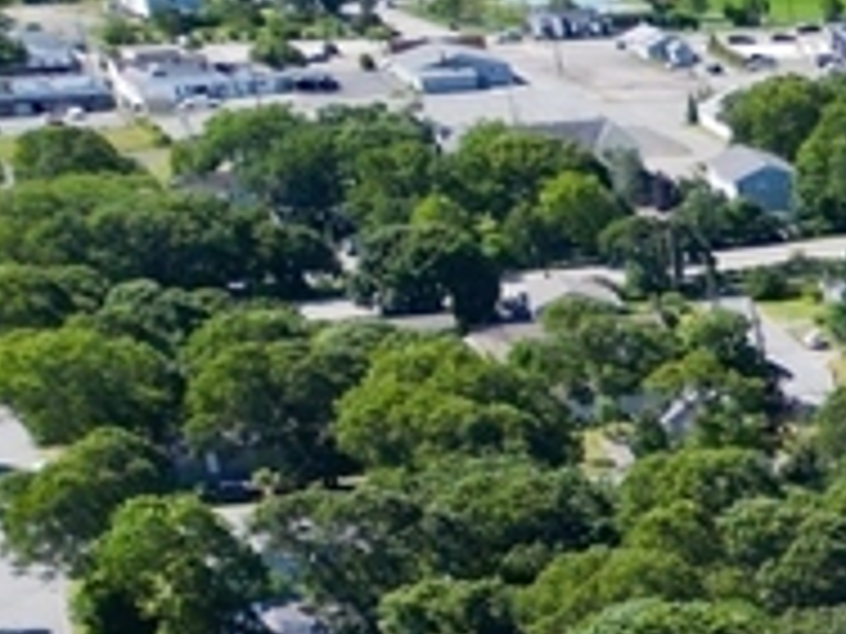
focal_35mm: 131
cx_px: 2264
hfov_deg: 11.4
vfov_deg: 10.9
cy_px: 980
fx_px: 3202
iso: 130
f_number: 1.7
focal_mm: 6.72
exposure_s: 1/2000
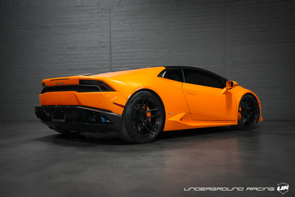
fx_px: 369
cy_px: 98
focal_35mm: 45
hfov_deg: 43.6
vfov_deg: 29.9
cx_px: 148
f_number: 5
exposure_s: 1/160
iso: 12800
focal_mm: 45
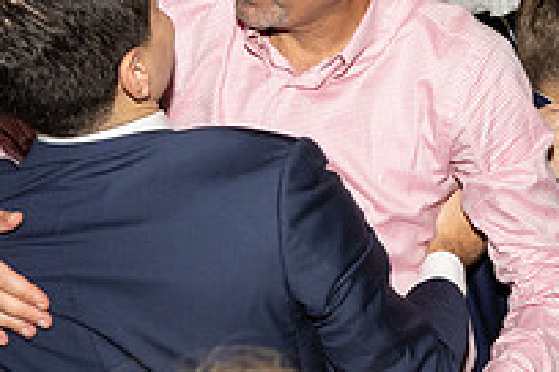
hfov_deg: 20.3
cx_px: 573
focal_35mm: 97
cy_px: 195
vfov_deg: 14.1
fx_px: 1506
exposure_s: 1/100
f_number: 5.6
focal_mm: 28.5
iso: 800
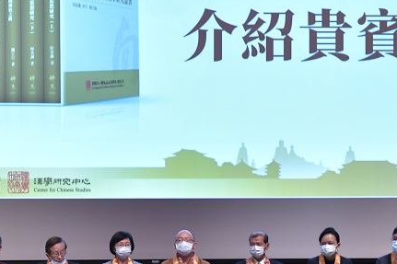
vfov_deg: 5.9
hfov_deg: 8.9
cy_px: 178
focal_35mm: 232
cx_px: 161
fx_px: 2557
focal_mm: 100
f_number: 4.5
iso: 1600
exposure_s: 1/80
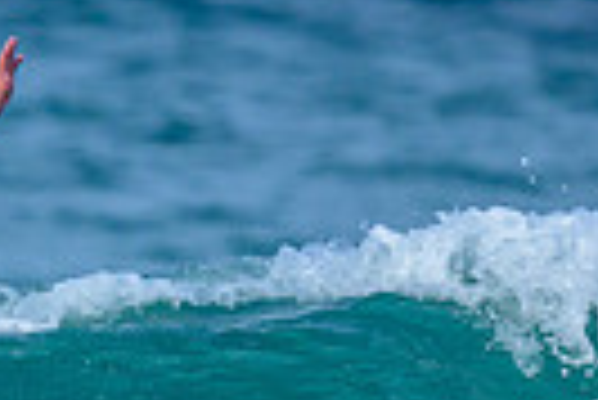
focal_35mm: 4787
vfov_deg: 0.3
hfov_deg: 0.4
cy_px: 761
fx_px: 79603
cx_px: -644
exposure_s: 1/2000
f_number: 6.3
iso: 250
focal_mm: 800
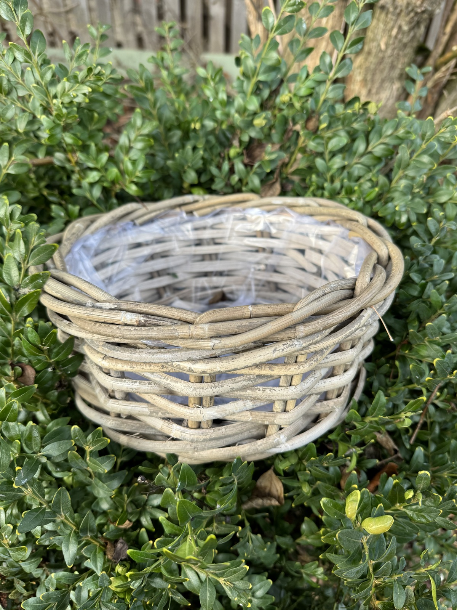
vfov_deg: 71.6
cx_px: 228
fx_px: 422
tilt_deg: -44.0
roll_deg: -0.9
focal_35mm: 24
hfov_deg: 56.8
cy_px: 305
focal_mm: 6.76
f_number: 1.78
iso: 64
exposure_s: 1/200
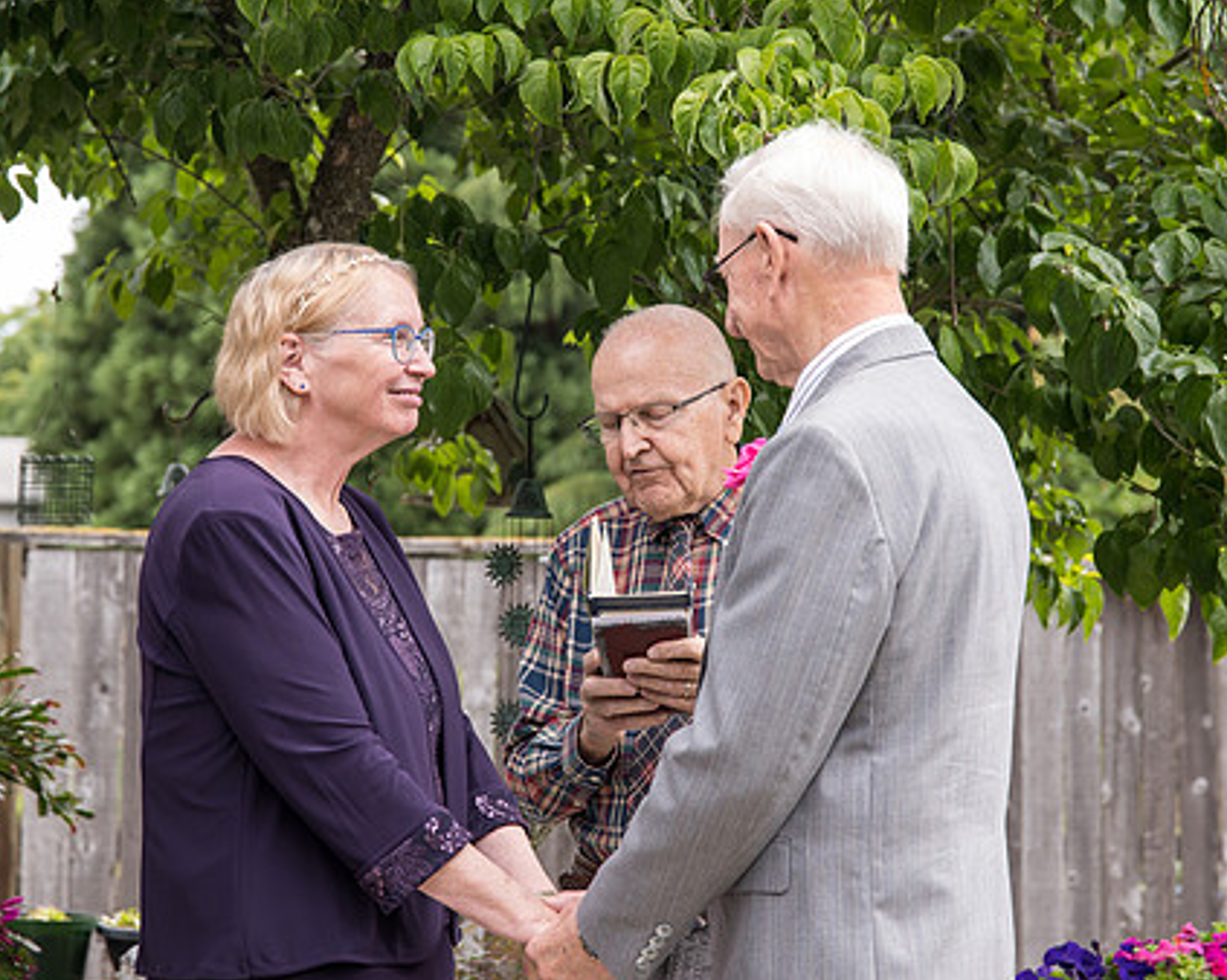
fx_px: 3811
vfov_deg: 14.7
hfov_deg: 18.3
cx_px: 567
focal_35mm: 105
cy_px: 455
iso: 400
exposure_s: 1/500
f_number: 4.5
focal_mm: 70
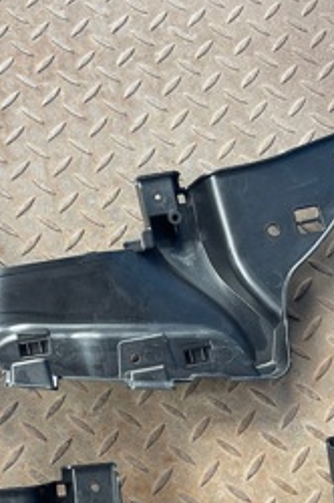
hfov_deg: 26.9
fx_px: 698
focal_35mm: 50
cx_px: 143
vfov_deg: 38.4
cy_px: 392
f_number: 1.6
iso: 160
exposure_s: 1/60
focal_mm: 5.1
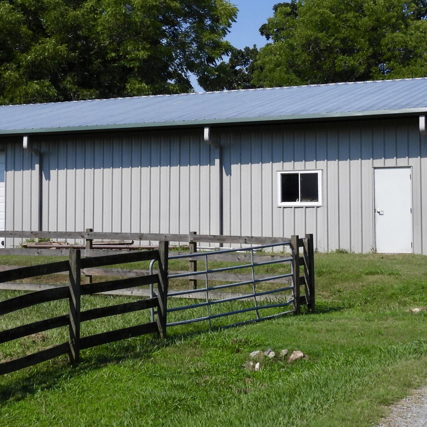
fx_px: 1116
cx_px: 203
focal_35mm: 80
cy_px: 161
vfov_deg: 21.6
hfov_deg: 21.7
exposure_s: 1/1600
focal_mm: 7.7
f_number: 3.5
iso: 100
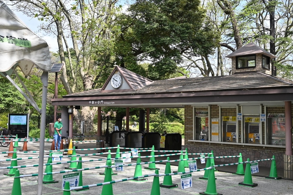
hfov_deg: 47.3
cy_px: 93
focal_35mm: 41
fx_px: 334
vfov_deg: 32.6
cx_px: 131
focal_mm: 37
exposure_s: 1/640
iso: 640
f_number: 9
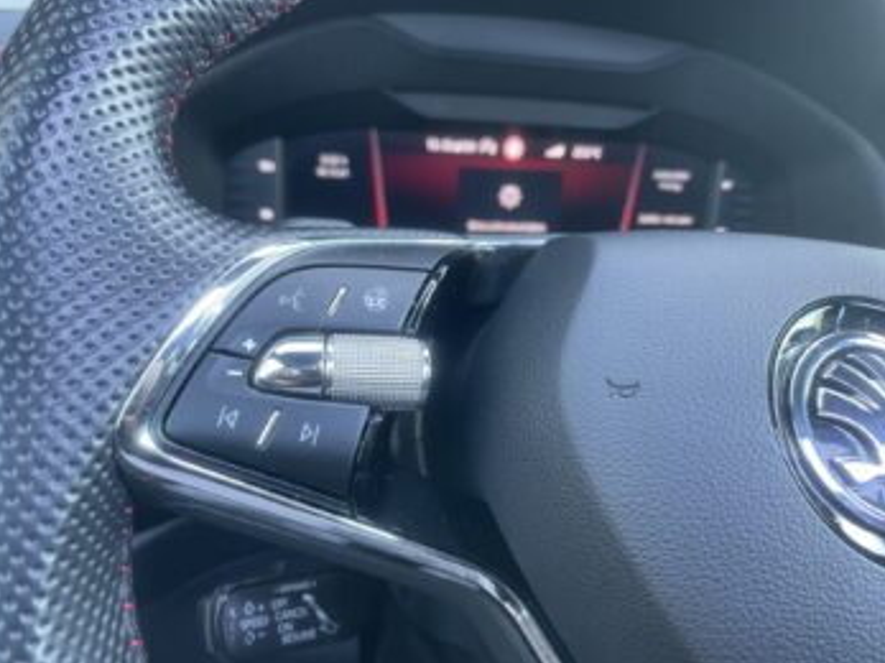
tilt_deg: -17.7
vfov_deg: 51.3
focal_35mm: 27
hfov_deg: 65.3
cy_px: 337
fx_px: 690
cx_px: 449
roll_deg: -3.8
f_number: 1.6
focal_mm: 4.2
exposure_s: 1/64
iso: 125
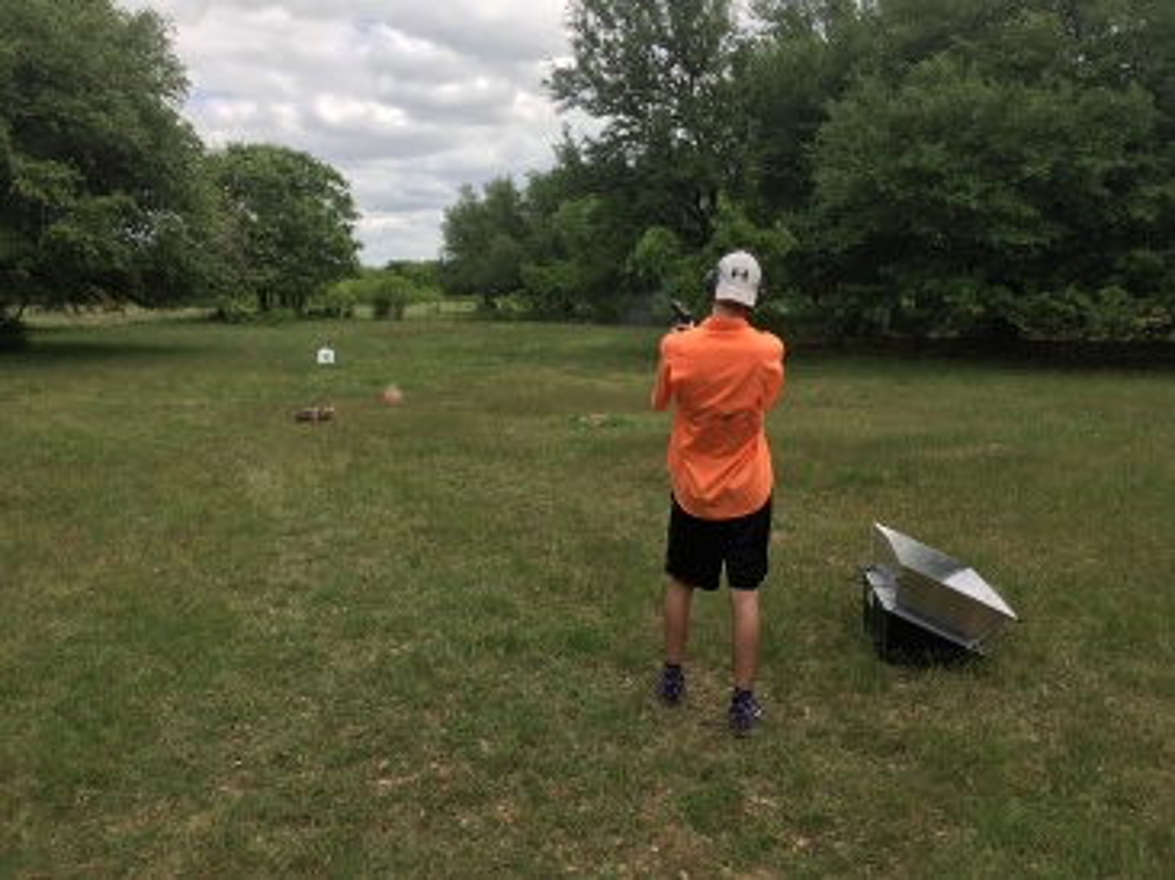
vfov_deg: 48.2
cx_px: 588
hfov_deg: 61.7
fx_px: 984
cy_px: 440
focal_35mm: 29
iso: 25
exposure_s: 1/855
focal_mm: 4.15
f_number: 2.2
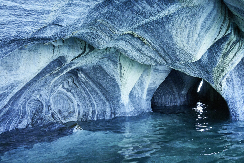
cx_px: 122
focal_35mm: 35
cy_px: 82
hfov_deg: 54.4
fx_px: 237
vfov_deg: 37.9
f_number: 11
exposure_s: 1/400
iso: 6400
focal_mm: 35
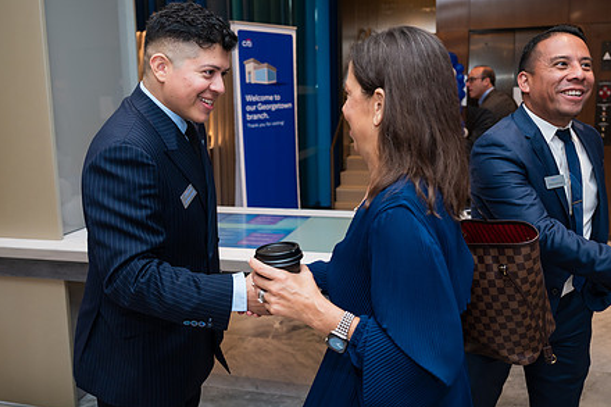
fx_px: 560
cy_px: 178
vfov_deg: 39.9
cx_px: 313
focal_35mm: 33
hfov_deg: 57.2
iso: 400
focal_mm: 24
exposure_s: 1/200
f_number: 3.2
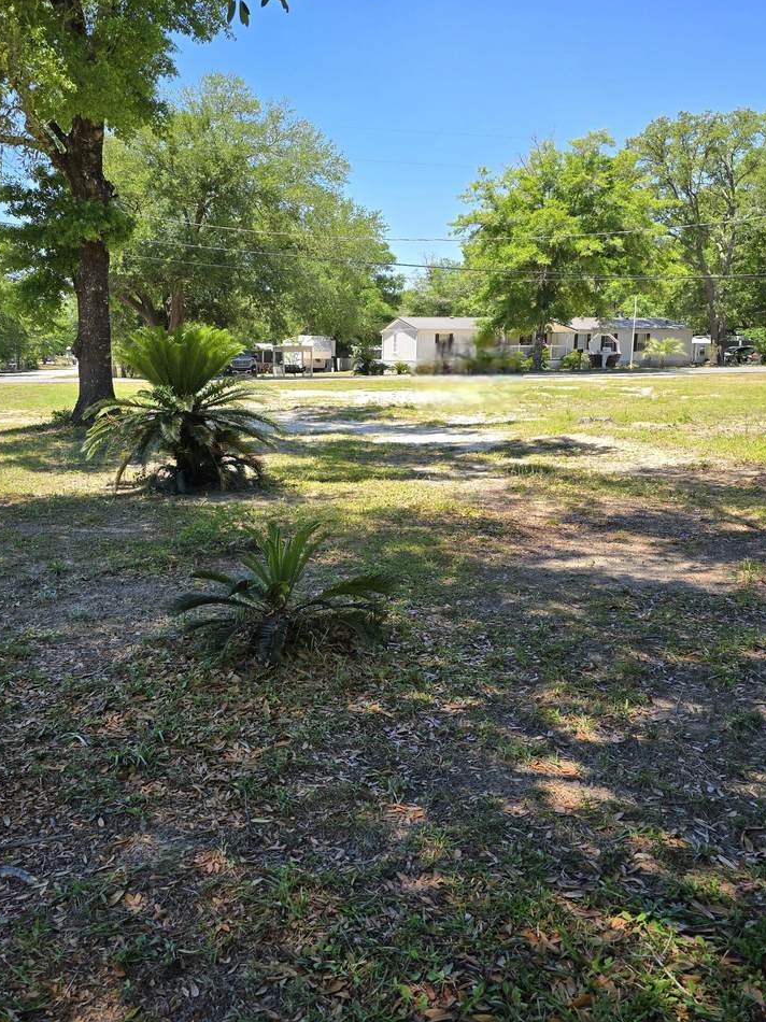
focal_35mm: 31
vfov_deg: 58.4
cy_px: 507
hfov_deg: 45.4
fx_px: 915
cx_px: 349
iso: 12
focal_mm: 6.3
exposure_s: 1/303
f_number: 1.7
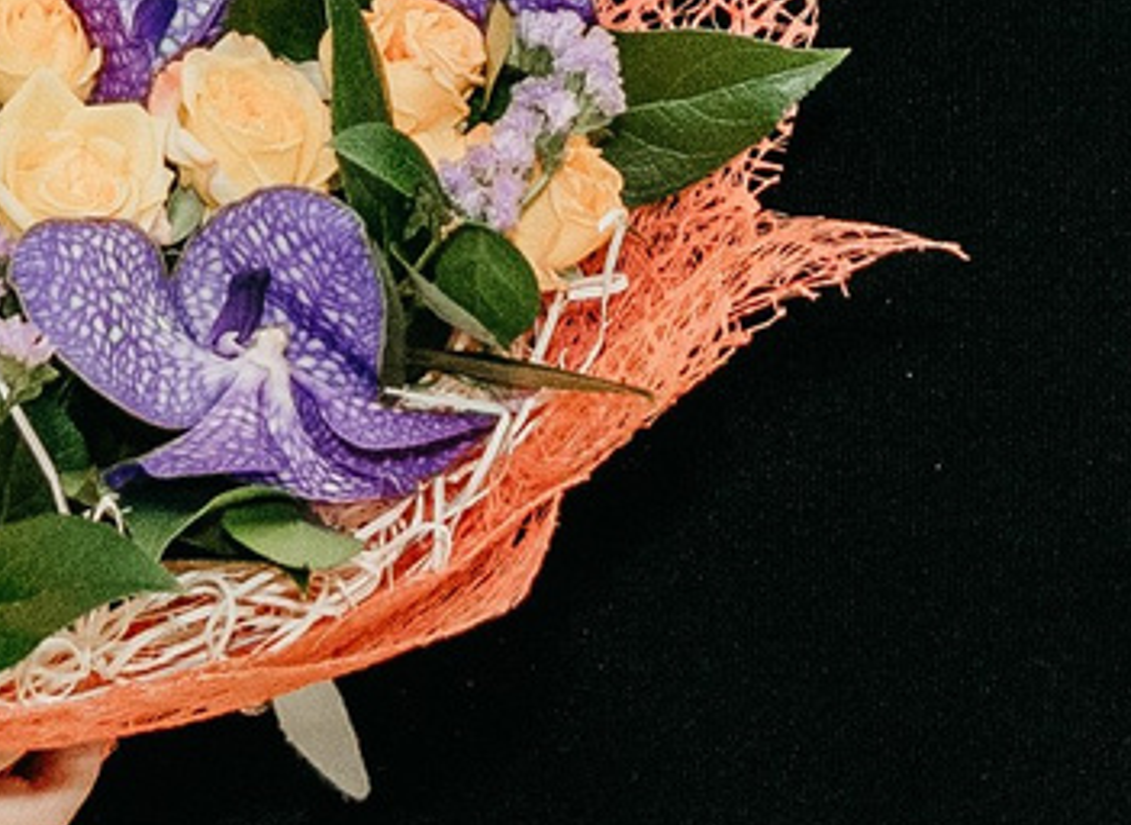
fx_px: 9285
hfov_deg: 7.0
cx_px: 184
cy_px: -1868
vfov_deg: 4.8
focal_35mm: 287
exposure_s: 1/160
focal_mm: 28
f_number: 4.5
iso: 320
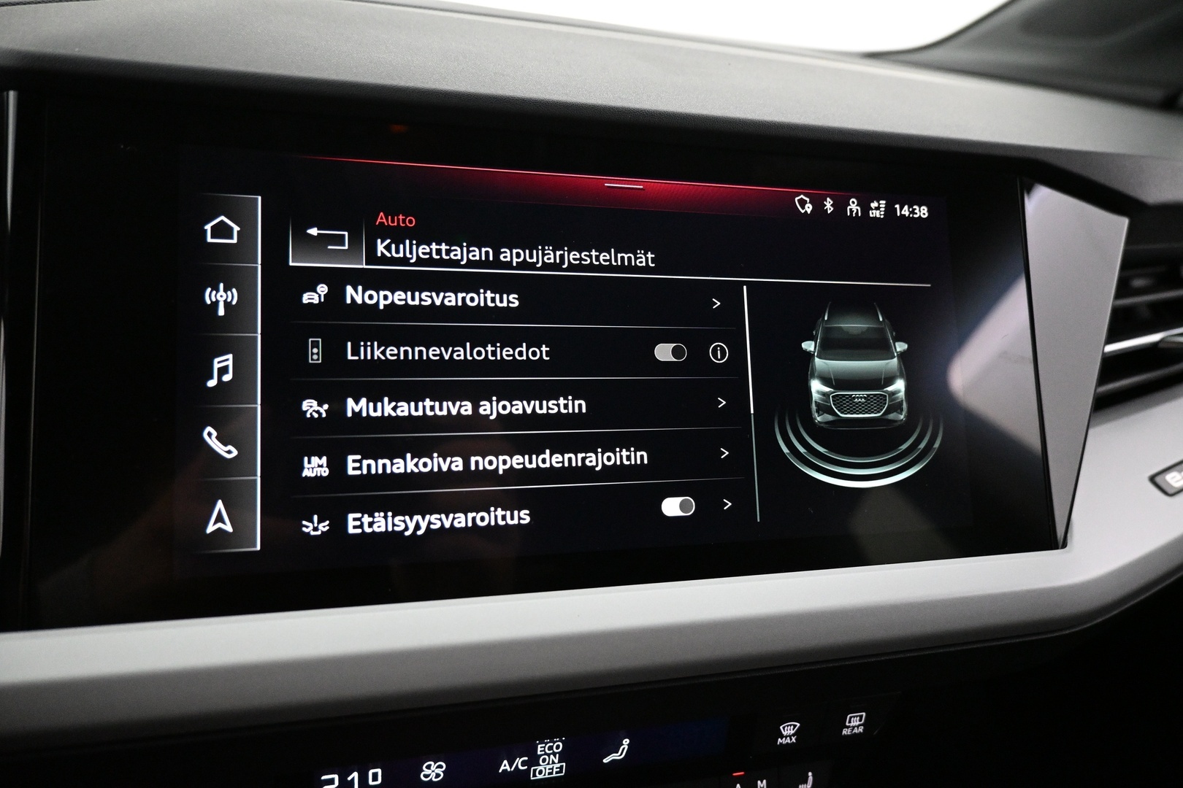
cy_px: 394
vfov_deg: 53.1
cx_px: 592
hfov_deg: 73.7
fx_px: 789
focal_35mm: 24
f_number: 3.5
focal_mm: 16
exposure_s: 1/60
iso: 4000
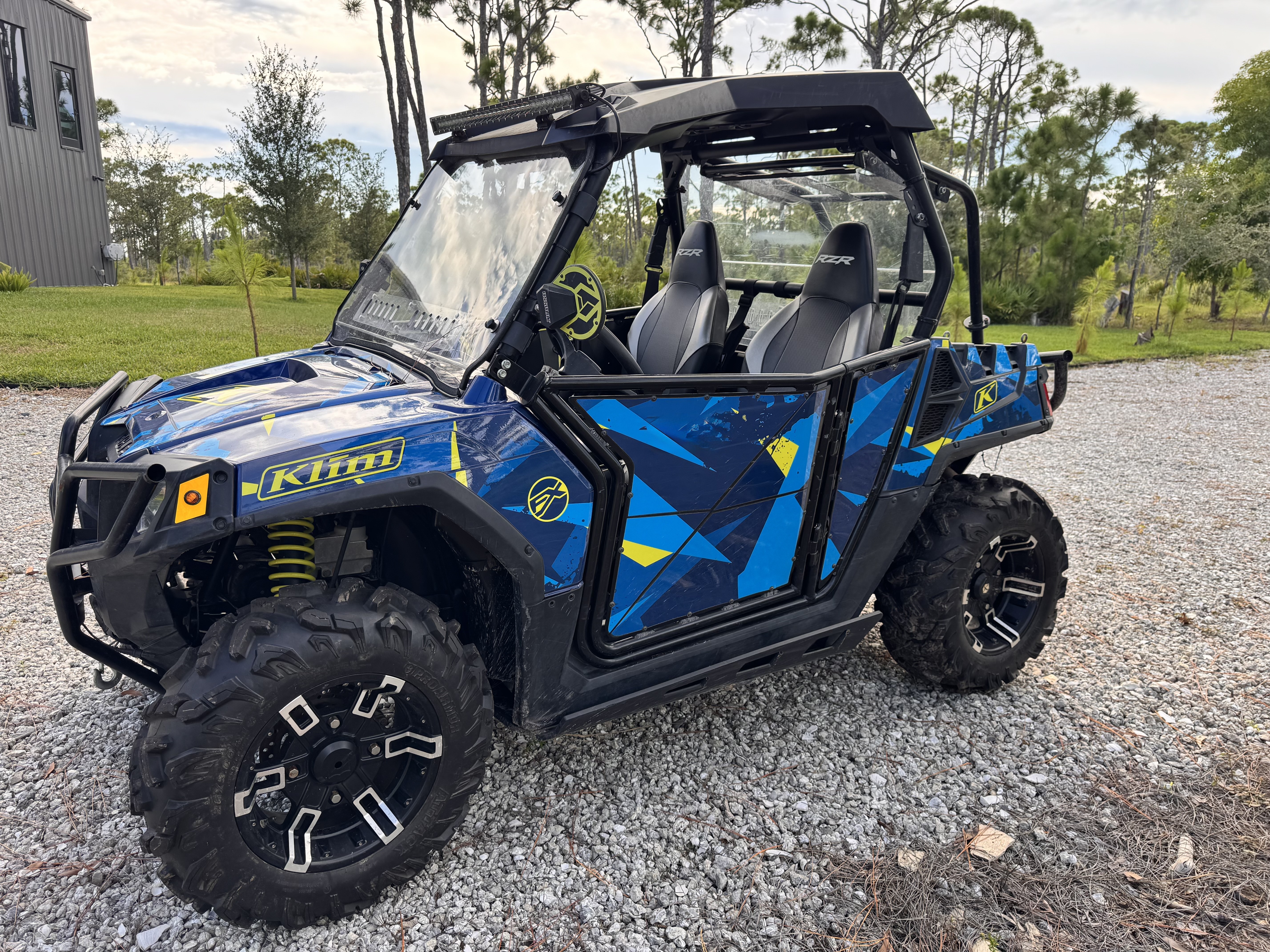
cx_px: 635
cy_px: 476
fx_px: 881
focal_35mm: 24
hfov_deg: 71.6
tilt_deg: -12.8
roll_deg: +0.2
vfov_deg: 56.8
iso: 80
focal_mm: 6.76
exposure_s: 1/598
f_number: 1.78
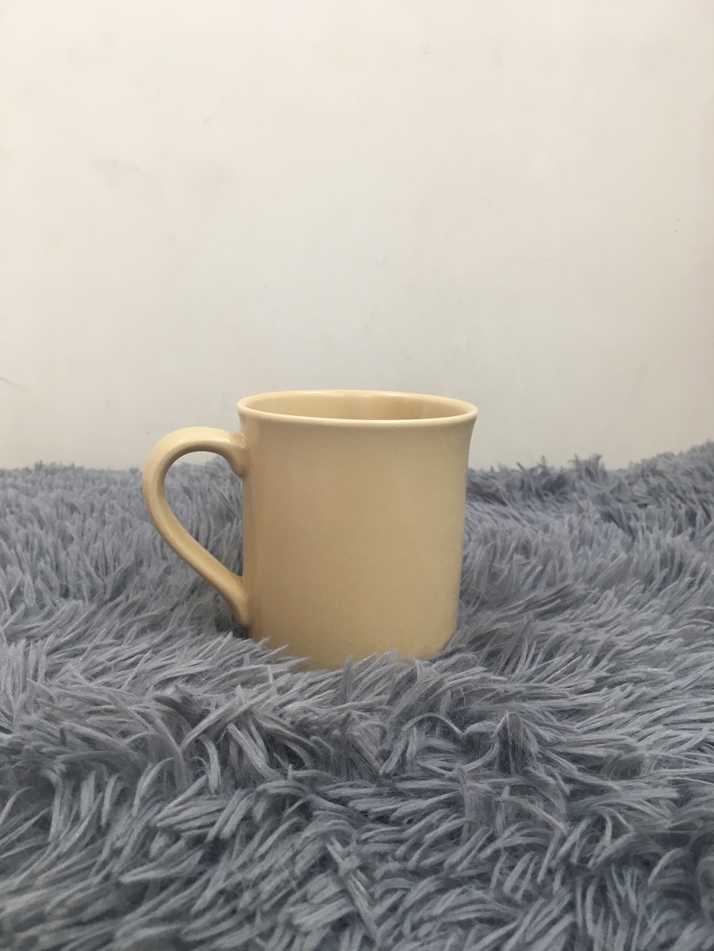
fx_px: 798
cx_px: 357
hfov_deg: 48.2
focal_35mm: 29
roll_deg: -1.8
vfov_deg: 61.7
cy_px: 476
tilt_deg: -15.3
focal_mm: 4.15
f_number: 2.2
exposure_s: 1/33
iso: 64
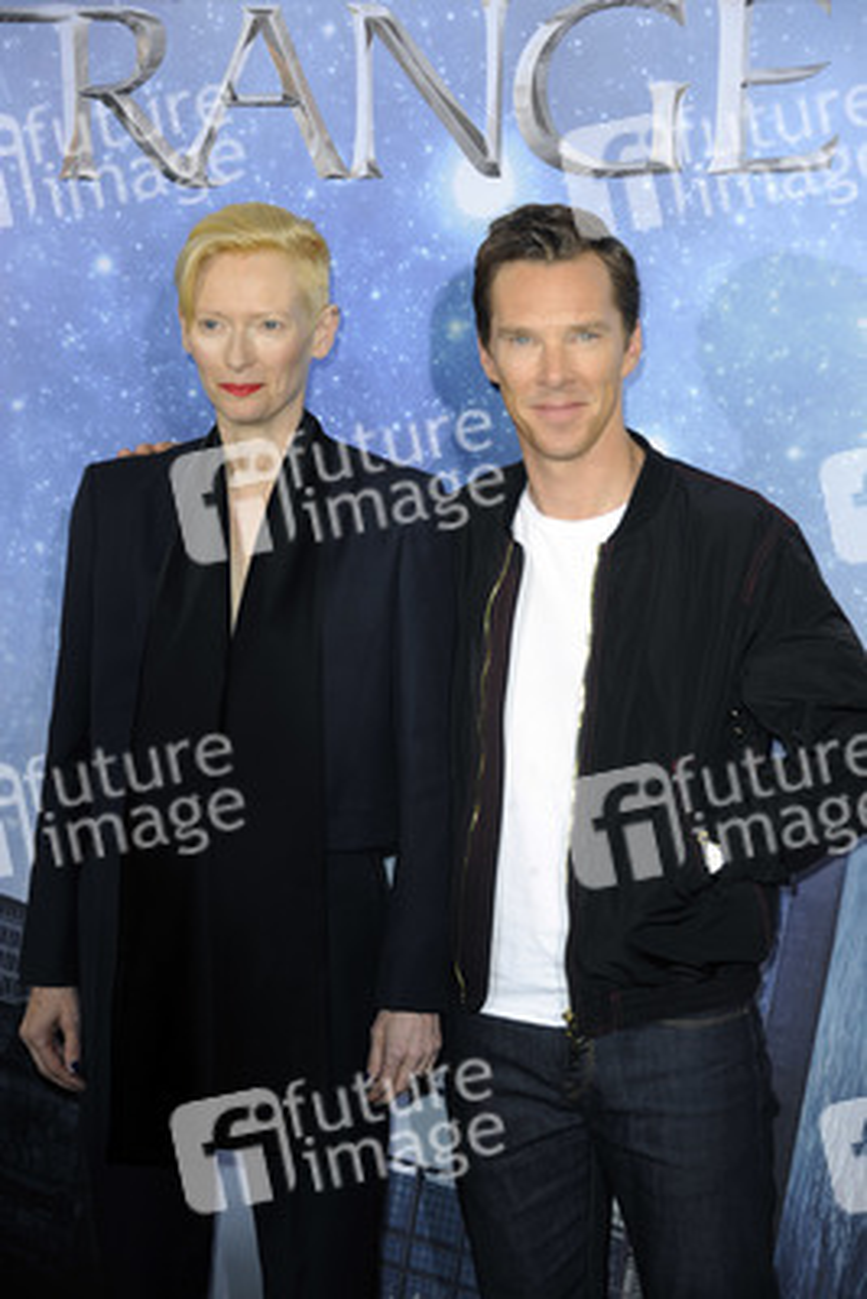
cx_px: 434
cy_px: 650
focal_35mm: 90
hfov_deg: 15.2
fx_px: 3248
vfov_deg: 22.6
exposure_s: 1/200
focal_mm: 90
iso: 500
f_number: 6.3
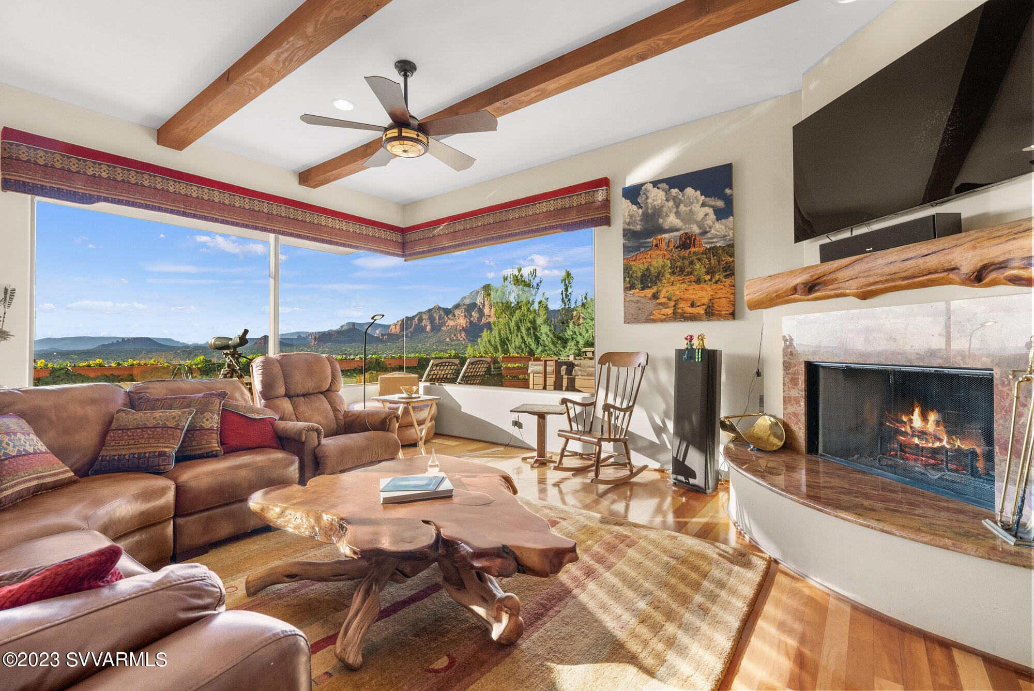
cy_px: 346
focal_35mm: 16
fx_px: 460
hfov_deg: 96.7
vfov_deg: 73.8
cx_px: 517
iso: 2500
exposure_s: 1/60
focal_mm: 16
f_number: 8
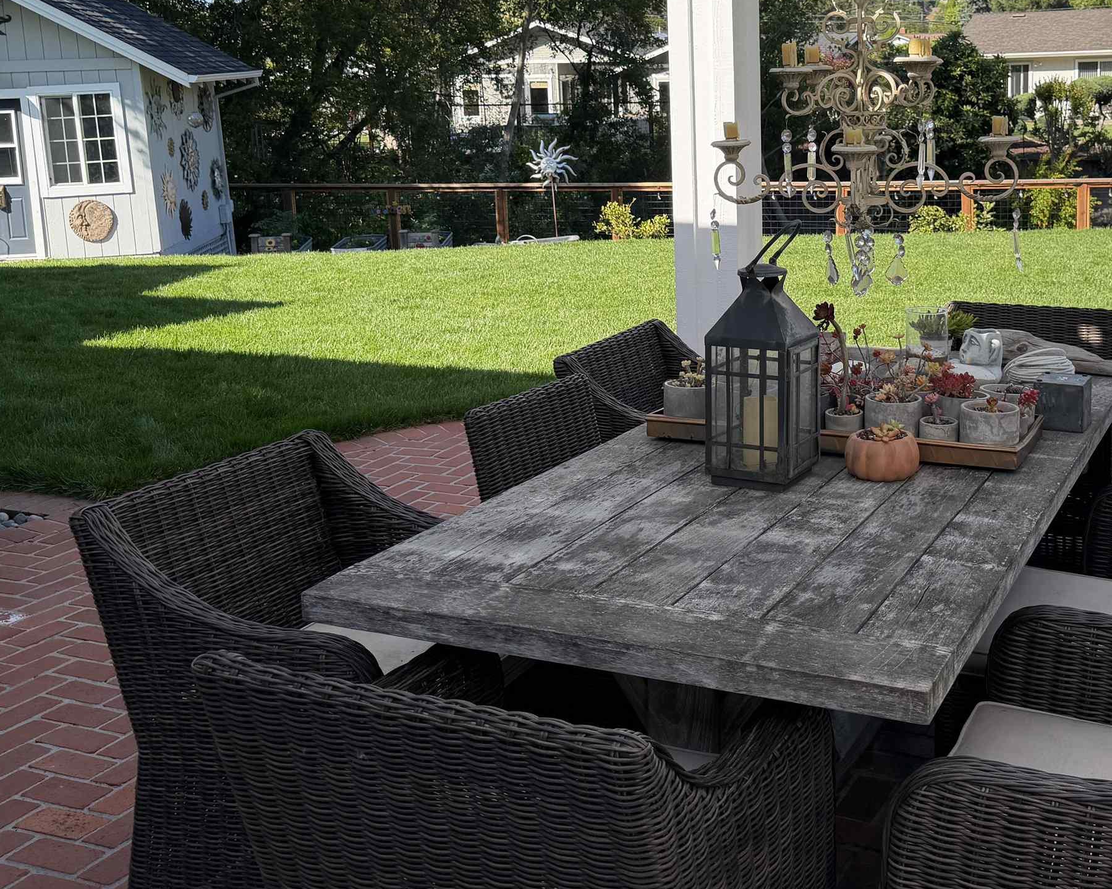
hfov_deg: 44.9
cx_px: 766
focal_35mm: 40
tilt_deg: -7.1
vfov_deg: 36.7
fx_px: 1316
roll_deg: +2.3
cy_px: 259
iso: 100
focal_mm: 6.76
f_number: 1.78
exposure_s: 1/2232
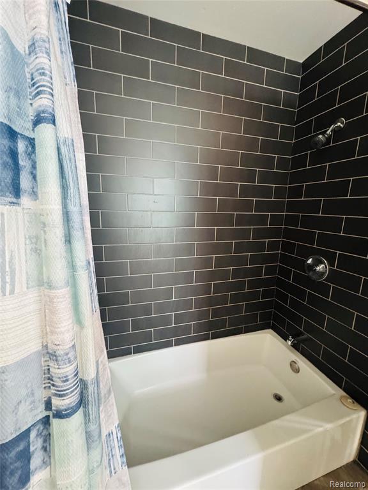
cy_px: 245
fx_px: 198
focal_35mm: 14
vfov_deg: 102.1
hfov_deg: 85.7
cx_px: 184
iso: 1000
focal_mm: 2.22
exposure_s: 1/40
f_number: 2.2
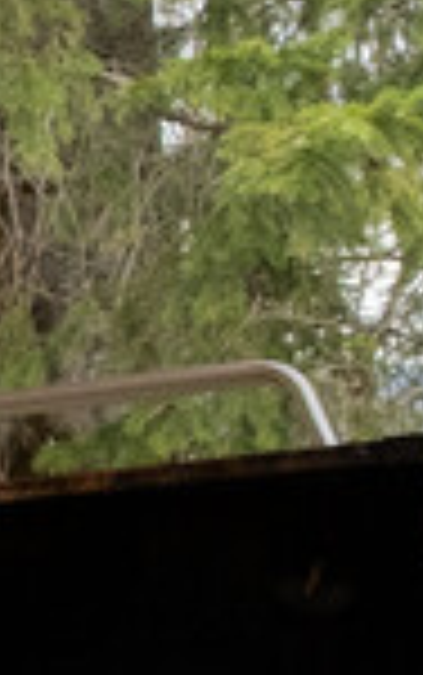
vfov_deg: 11.1
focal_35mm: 188
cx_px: -718
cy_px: 423
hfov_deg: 6.5
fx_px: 3461
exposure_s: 1/125
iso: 1250
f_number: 10
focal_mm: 18
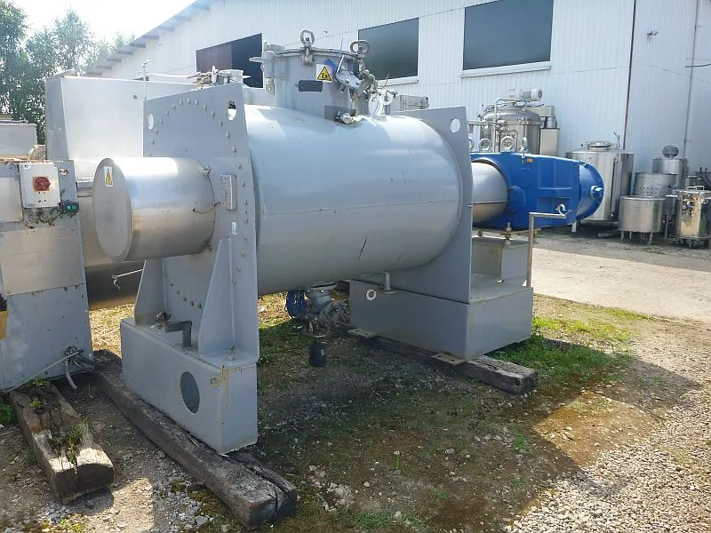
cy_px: 266
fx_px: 575
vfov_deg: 49.7
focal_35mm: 28
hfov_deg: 63.4
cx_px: 356
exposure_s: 1/250
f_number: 3.3
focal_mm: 4.9
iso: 100
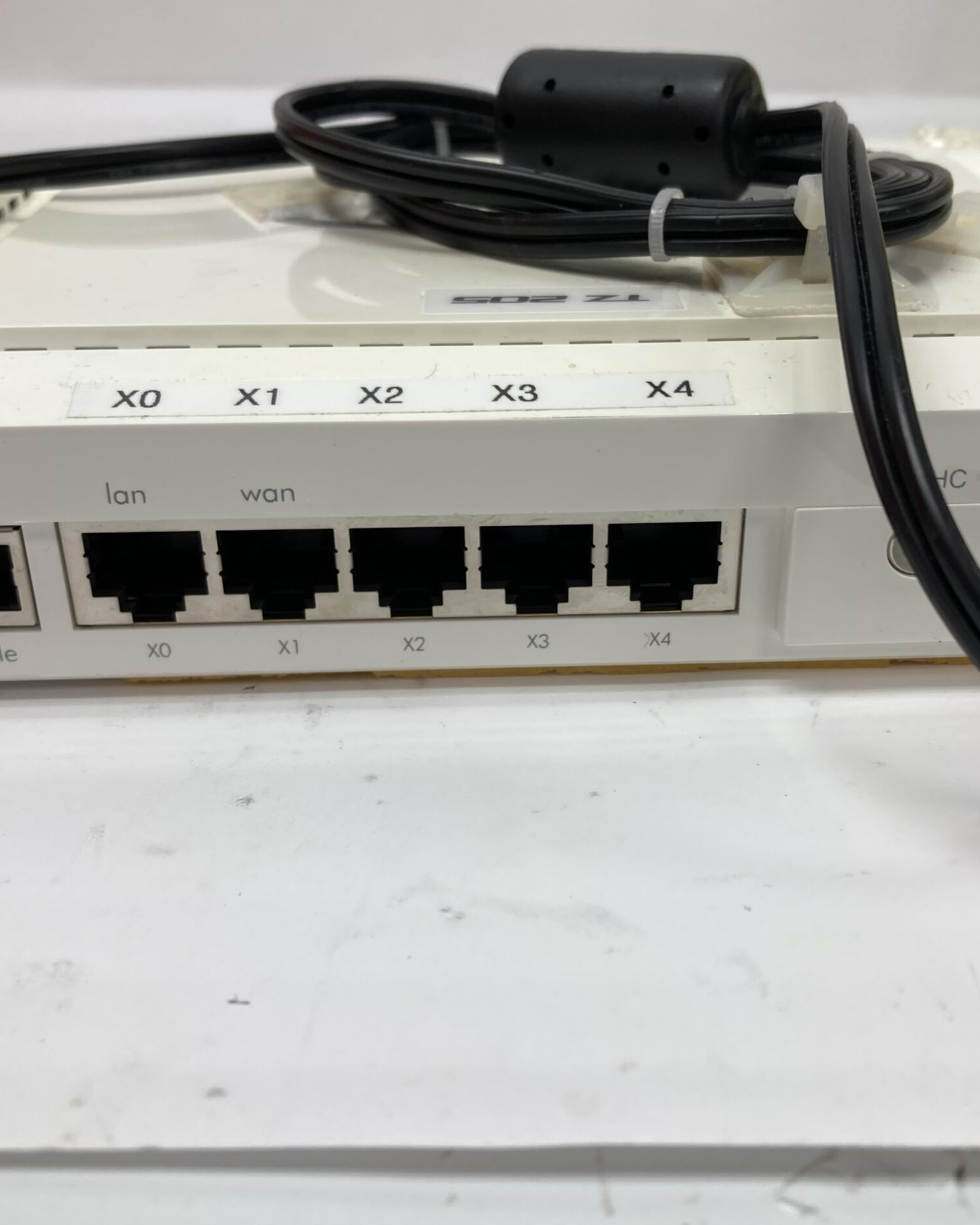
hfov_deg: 40.1
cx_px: 536
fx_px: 1341
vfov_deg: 49.1
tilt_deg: -27.0
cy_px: 606
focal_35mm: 37
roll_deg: +0.0
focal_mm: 3.99
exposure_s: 1/120
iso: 40
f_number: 1.8
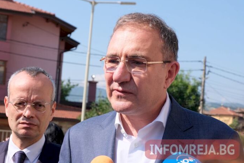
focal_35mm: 76
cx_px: 122
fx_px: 515
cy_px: 81
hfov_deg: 26.7
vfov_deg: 17.9
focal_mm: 50
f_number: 9
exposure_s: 1/400
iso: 400
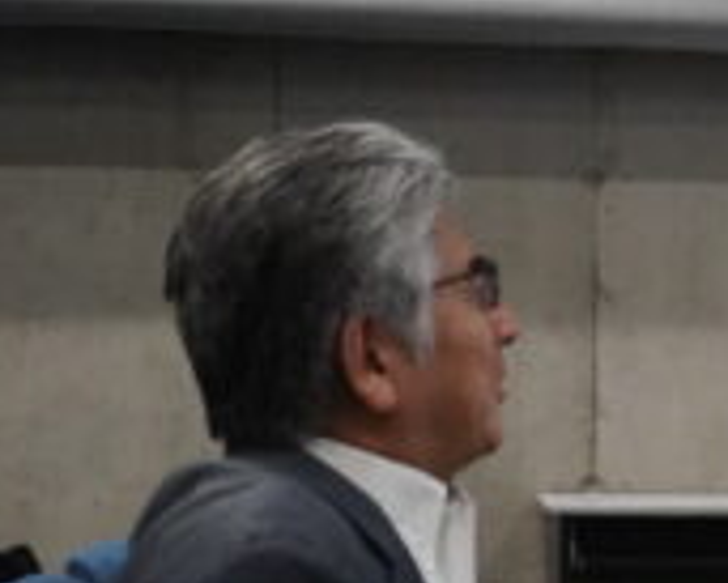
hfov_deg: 12.0
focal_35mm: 148
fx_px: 3191
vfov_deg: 10.4
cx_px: 1281
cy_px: 345
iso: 12800
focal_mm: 36
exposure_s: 1/125
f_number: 4
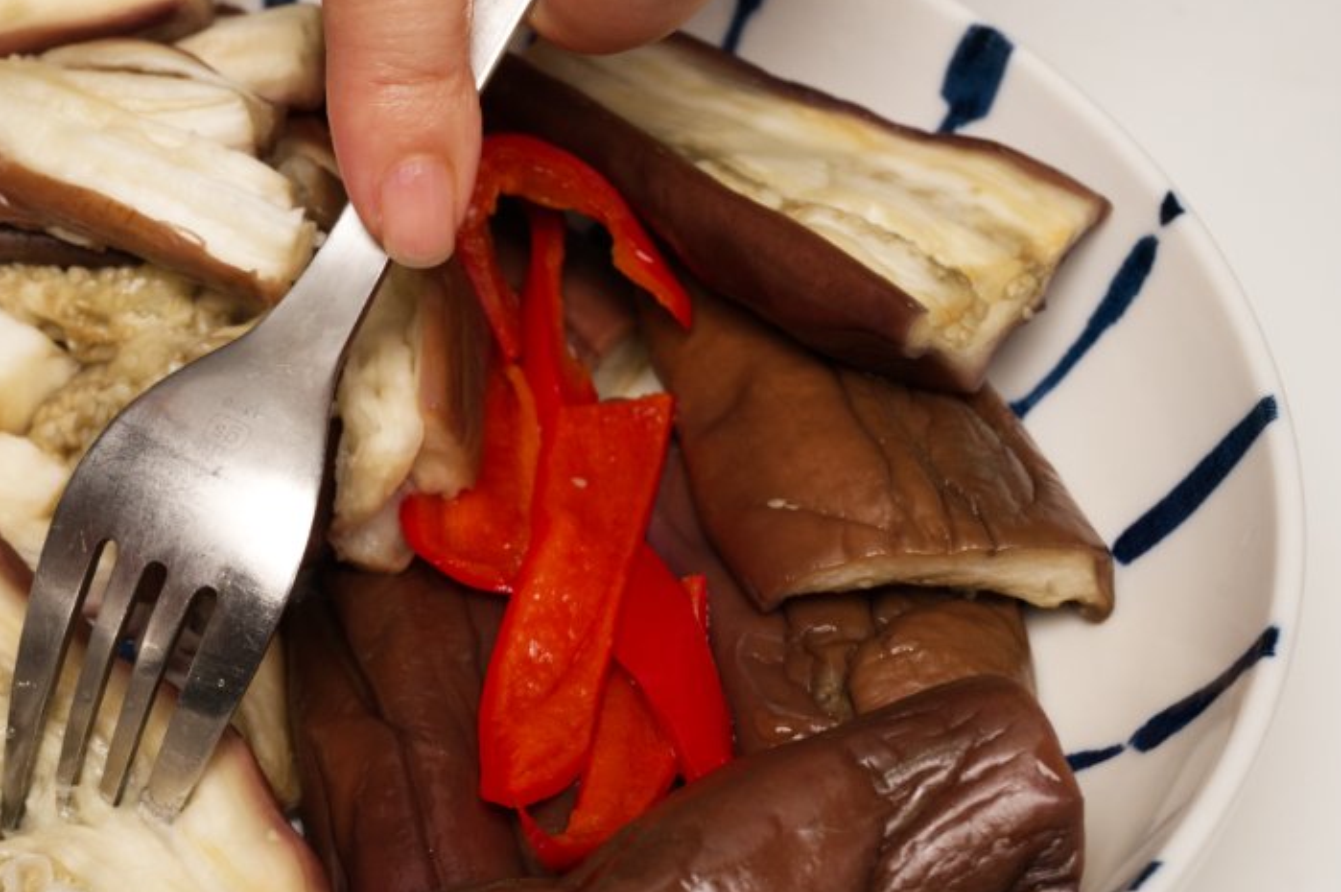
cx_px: 276
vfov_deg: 15.0
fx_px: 3387
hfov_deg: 22.1
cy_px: 479
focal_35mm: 91
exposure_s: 1/1600
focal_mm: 53
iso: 1600
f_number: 10
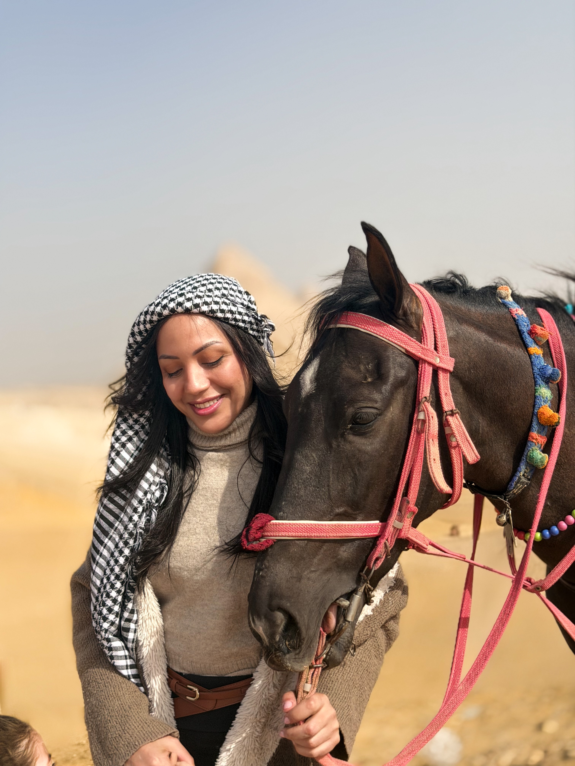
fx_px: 1063
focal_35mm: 48
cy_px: 383
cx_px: 288
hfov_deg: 30.3
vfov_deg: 39.7
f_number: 1.8
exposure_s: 1/5000
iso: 64
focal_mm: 6.76
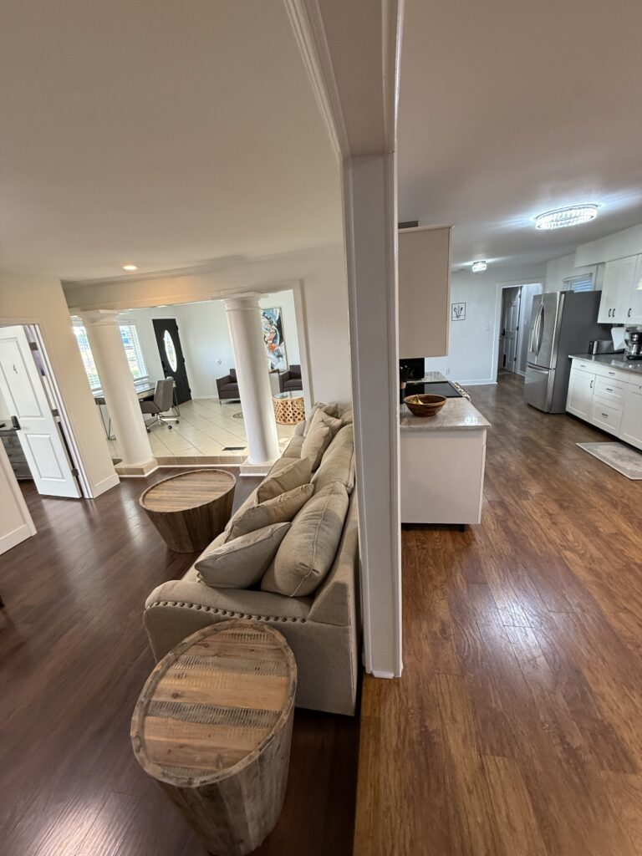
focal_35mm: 14
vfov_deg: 102.1
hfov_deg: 85.7
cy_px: 428
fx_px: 346
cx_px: 321
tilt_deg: -15.4
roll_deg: +4.6
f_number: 2.2
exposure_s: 1/60
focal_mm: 2.22
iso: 200
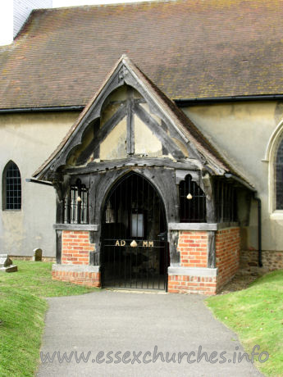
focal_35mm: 54
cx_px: 142
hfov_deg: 27.0
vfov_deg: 35.5
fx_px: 589
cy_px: 188
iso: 50
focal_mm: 13.8
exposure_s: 1/50.7
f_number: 3.9
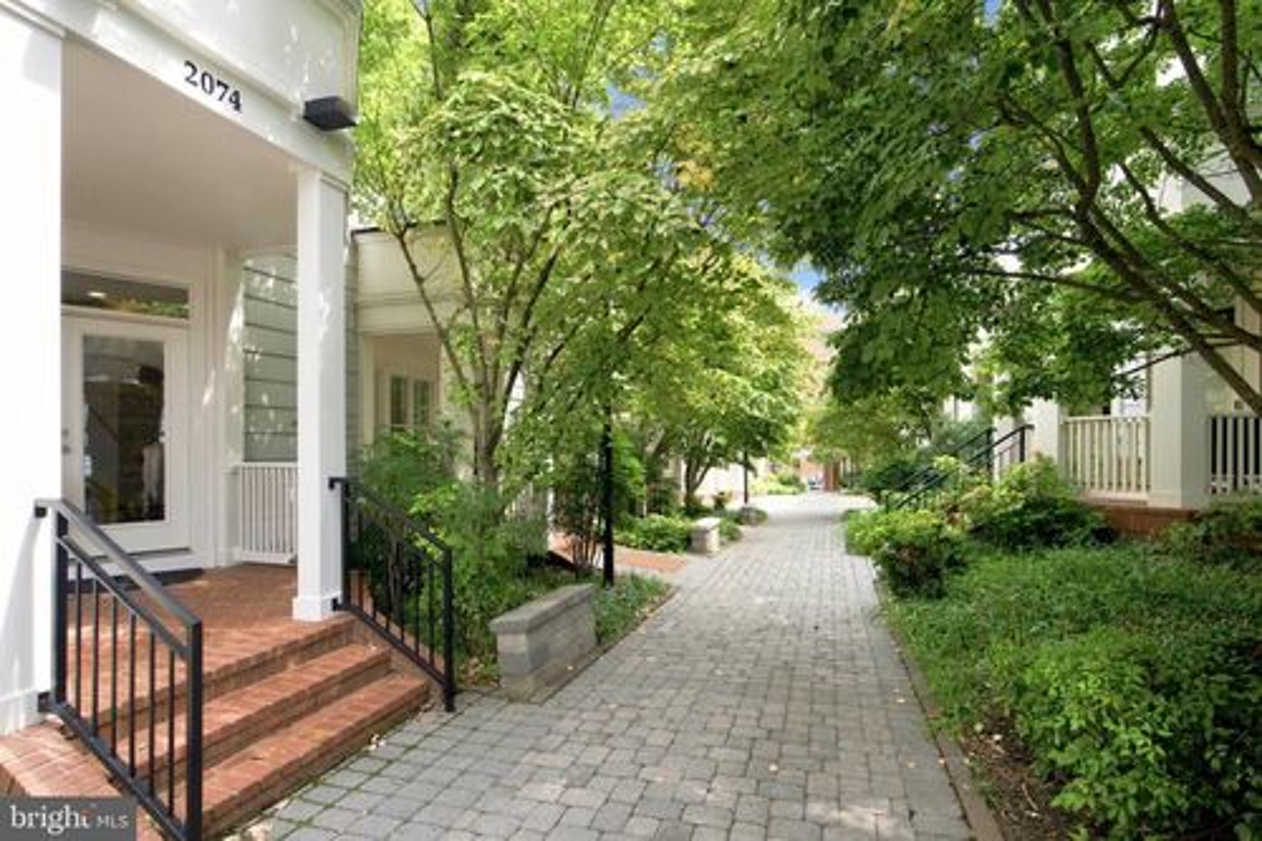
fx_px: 561
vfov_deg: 73.7
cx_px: 631
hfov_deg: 96.8
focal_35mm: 16
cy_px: 420
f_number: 8
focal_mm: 16
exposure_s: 1/640
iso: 500
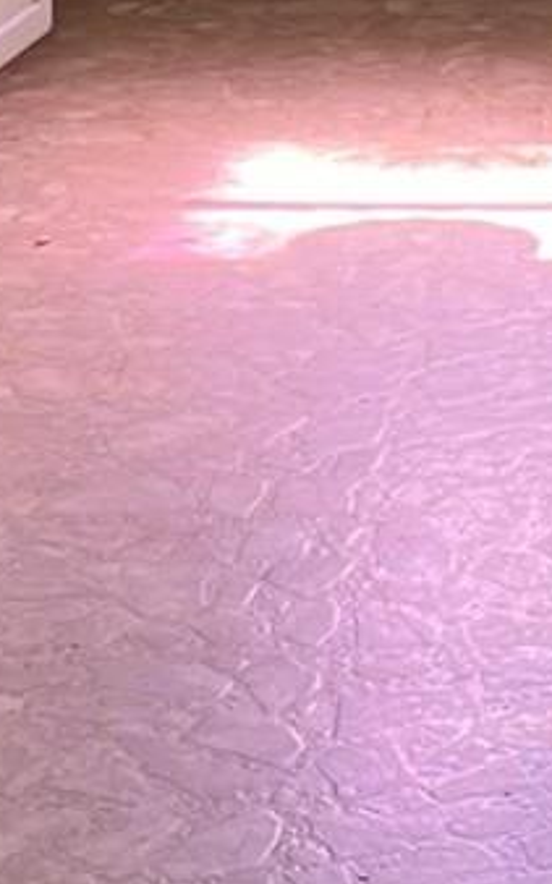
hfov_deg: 6.9
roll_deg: -0.7
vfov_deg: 10.9
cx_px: 840
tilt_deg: -11.4
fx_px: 4529
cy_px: -214
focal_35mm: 188
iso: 40
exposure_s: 1/121
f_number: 1.5
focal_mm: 5.7
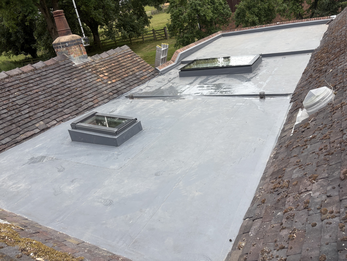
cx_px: 174
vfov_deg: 53.1
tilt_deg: -22.7
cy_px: 130
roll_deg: +12.9
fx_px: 261
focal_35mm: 26
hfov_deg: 67.3
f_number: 1.6
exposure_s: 1/1155
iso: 50
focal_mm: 5.96
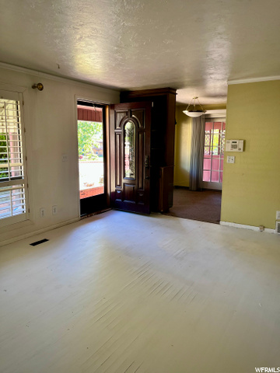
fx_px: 280
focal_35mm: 26
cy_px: 186
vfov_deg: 67.3
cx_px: 140
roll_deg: +0.5
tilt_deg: -8.9
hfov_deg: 53.1
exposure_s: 1/121
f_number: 1.6
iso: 125
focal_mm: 5.1
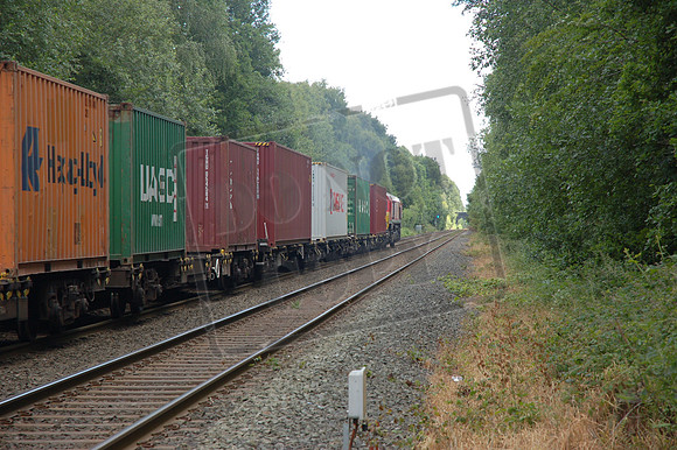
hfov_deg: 19.5
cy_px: 225
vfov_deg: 13.0
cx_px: 338
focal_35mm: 105
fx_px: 1973
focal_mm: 70
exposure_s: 1/400
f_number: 4.5
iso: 400
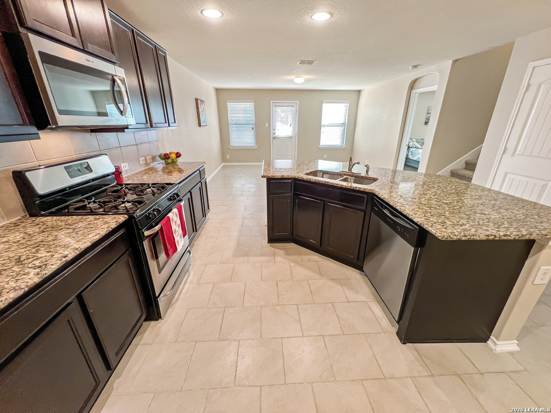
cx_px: 276
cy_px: 206
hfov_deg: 106.2
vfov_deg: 89.9
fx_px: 207
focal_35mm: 13
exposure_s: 1/60
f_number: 1.8
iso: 250
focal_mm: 1.57
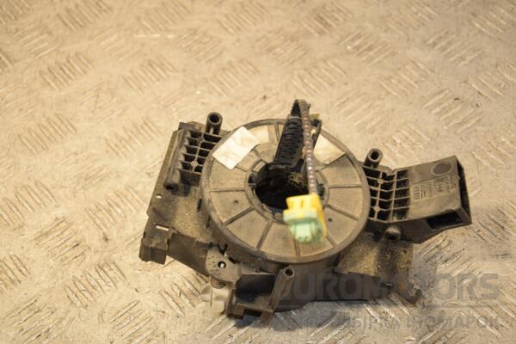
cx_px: 258
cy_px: 172
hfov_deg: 27.0
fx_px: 1075
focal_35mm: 75
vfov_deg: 18.2
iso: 800
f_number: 5
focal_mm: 50
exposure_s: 1/160
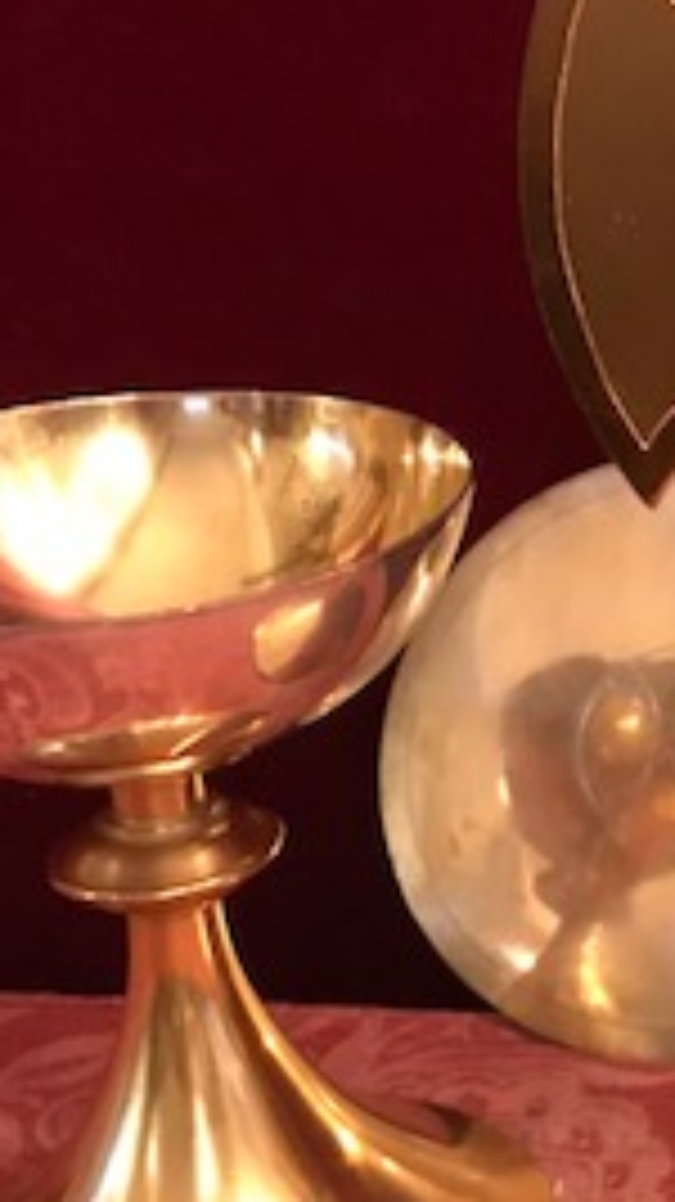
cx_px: 1112
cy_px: 599
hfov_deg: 14.9
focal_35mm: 73
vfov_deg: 29.0
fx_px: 2325
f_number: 1.8
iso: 100
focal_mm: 3.99
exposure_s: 1/4
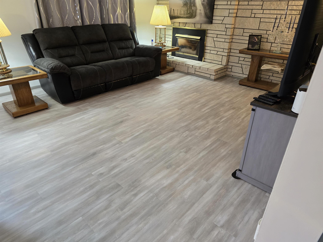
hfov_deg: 73.9
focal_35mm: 23
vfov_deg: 58.9
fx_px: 215
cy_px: 121
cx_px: 162
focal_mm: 6.3
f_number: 1.7
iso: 640
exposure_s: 1/120
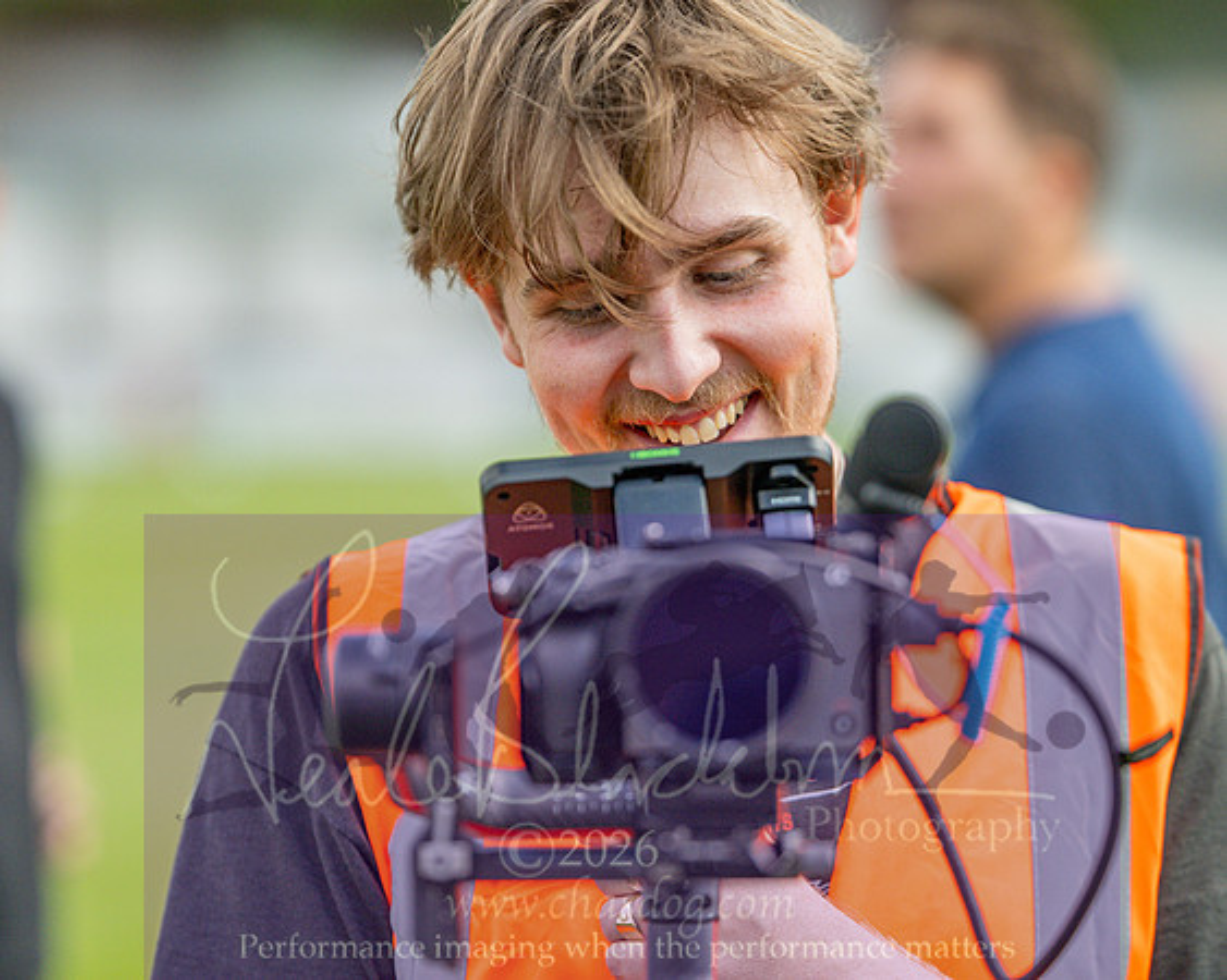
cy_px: 490
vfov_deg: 10.8
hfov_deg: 13.5
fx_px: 5194
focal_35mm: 143
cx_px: 614
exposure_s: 1/6400
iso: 320
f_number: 1.6
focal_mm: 85
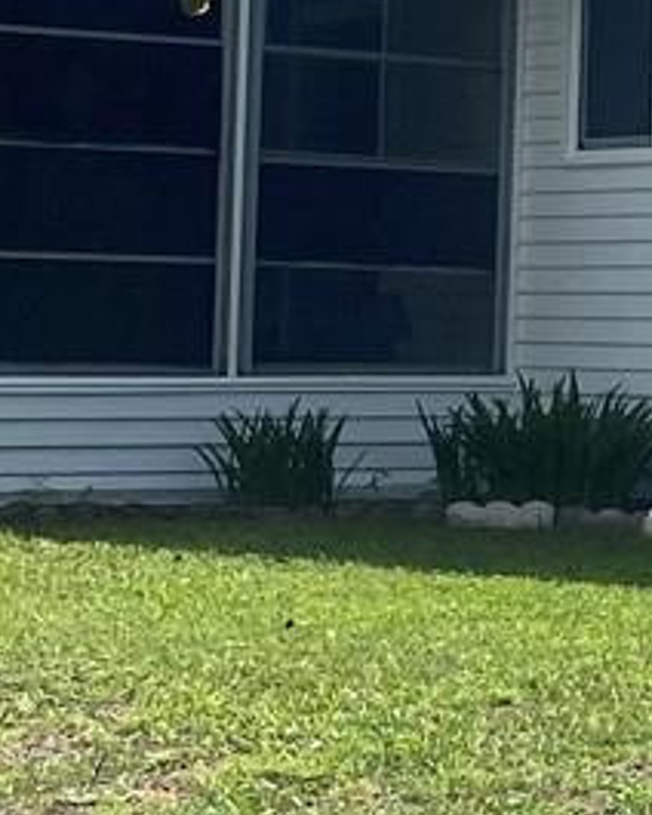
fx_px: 3690
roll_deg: -0.9
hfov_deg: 8.9
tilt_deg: +1.4
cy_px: 123
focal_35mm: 153
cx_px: 1667
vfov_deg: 12.5
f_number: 1.8
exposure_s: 1/4808
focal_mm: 4.25
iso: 32
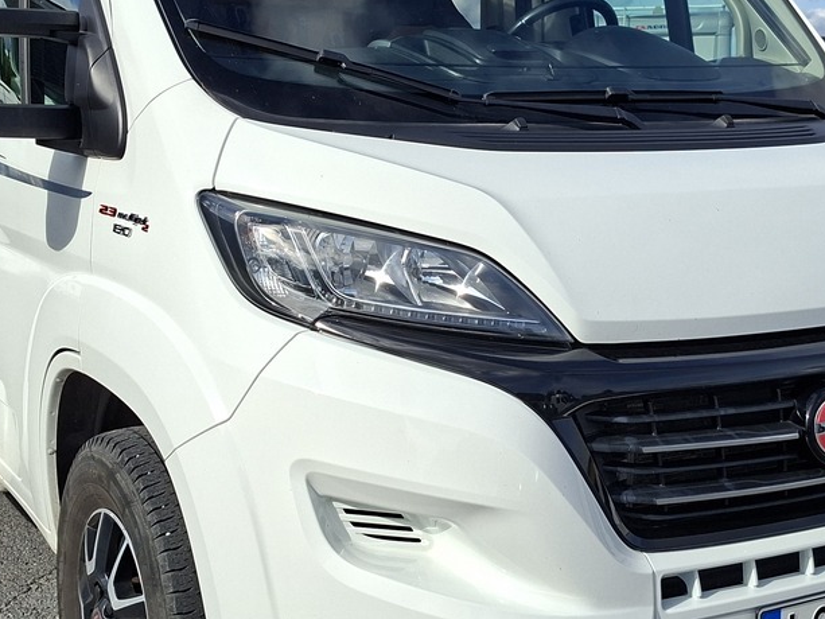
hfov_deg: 35.5
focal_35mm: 54
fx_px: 1287
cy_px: 293
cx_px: 389
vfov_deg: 27.0
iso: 50
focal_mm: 5.54
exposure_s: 1/2646
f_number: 1.8
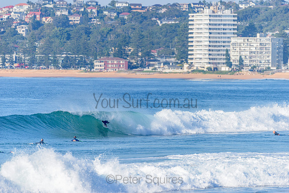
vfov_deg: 2.8
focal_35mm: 500
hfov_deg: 4.1
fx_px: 4015
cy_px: 96
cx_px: 144
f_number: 5.6
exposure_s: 1/2000
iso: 180
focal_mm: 500
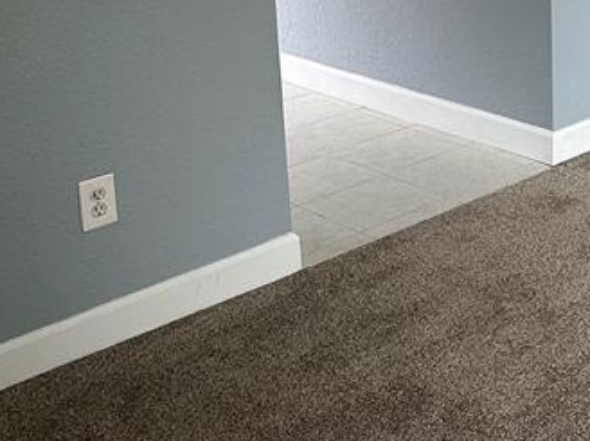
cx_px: 800
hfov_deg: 22.7
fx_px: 1276
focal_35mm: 75
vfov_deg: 18.5
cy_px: -96
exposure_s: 1/114
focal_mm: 6.86
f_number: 1.78
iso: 250
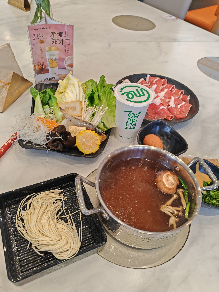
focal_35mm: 27
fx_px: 228
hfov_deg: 51.4
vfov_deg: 65.3
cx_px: 110
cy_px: 146
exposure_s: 1/100
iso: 64
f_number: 1.95
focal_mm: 5.52
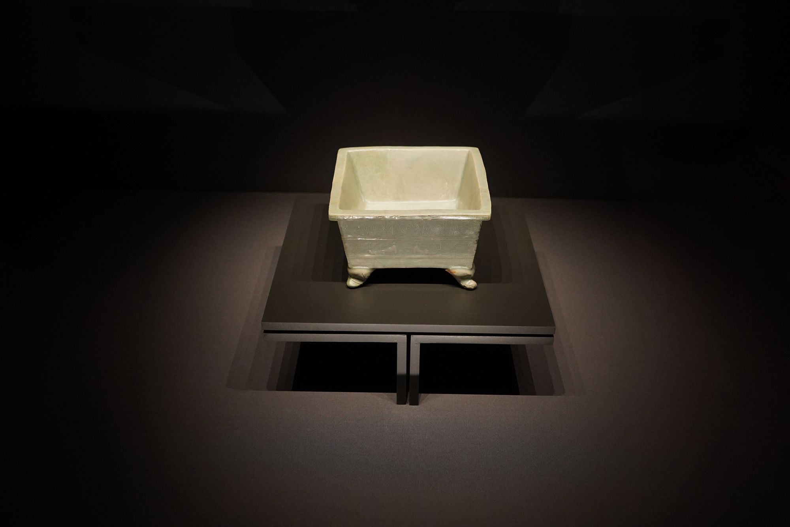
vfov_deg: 53.1
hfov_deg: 73.7
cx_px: 395
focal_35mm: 24
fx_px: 527
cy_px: 264
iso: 3200
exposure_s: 1/80
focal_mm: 24
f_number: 2.8
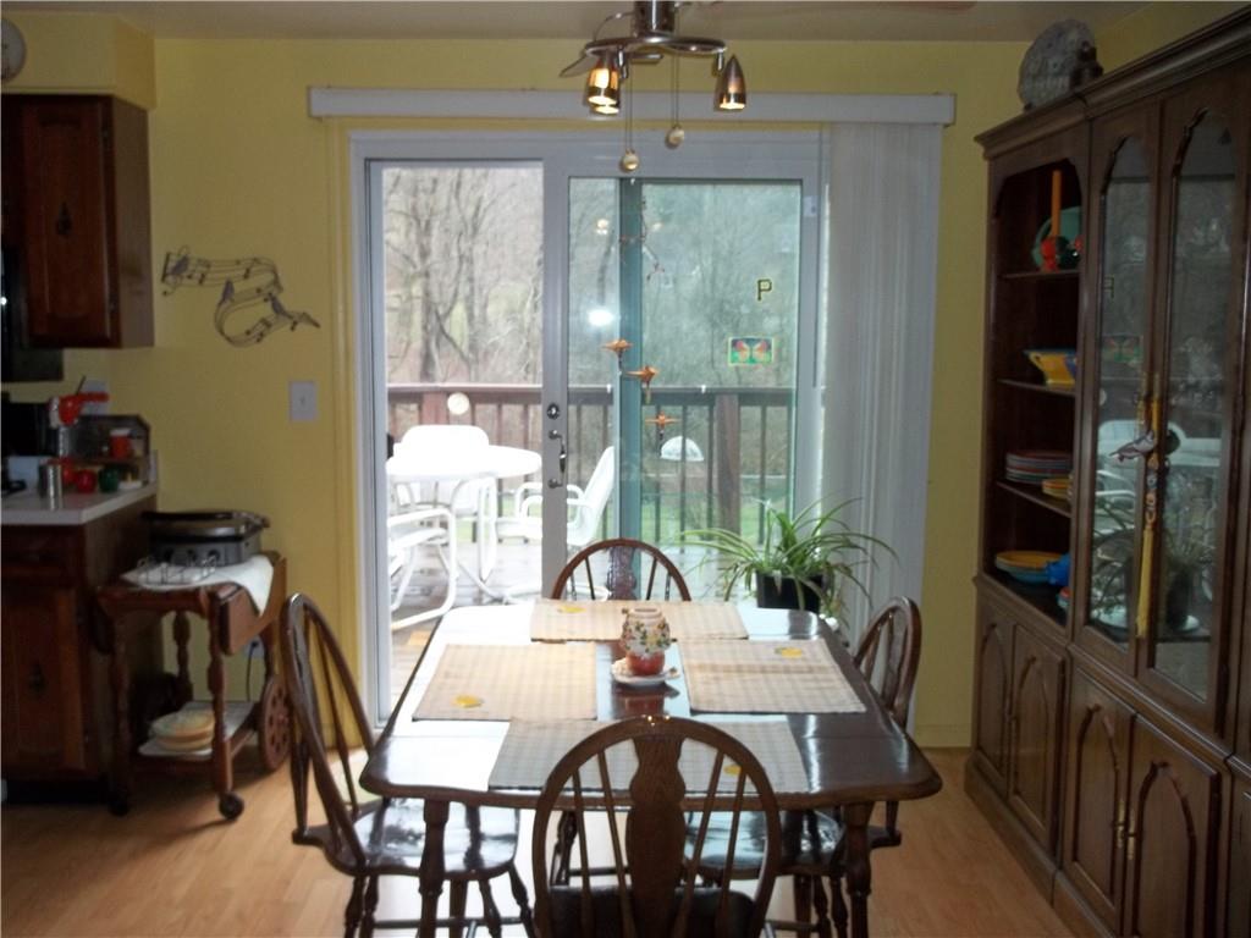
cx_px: 626
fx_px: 1193
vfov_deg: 42.9
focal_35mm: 33
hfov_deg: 55.4
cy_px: 469
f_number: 3.3
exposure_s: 1/80
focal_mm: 5.9
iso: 100
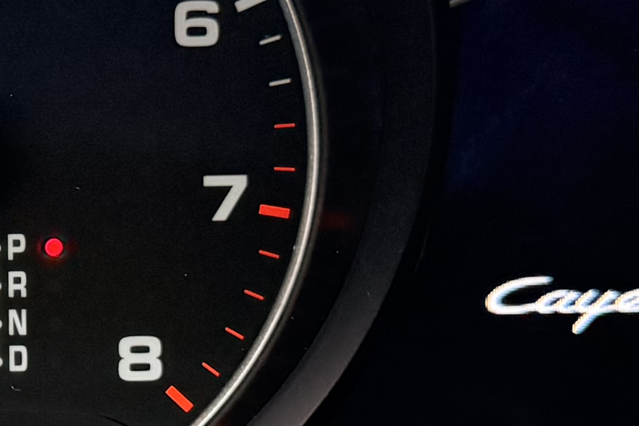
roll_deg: -0.1
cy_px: 298
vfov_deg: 10.8
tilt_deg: -21.7
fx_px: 2253
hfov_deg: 15.5
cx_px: -147
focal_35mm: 127
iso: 200
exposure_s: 1/70
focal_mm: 6.76
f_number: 1.78
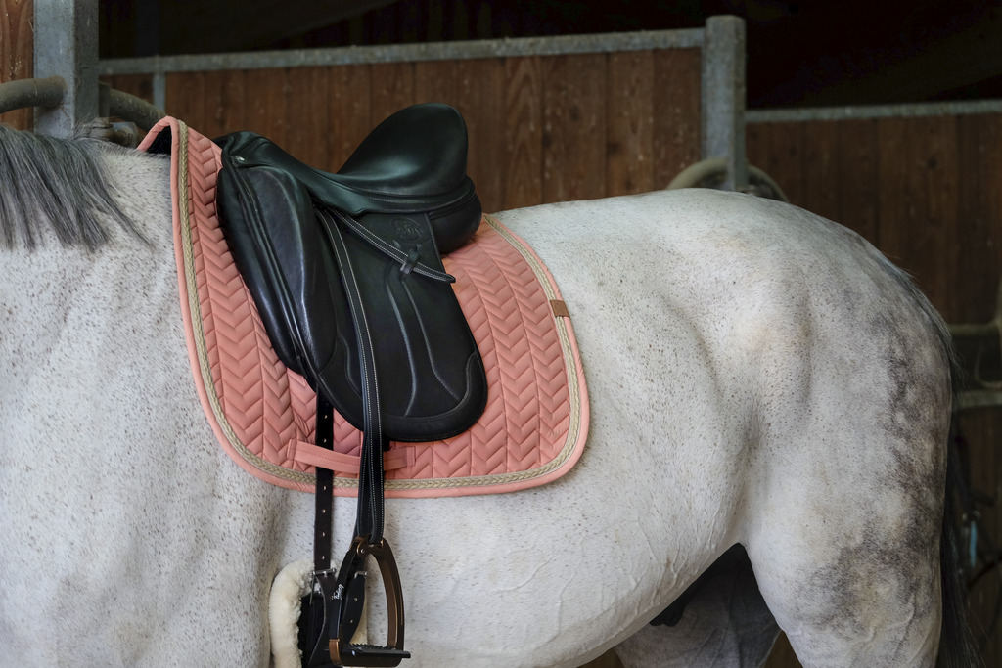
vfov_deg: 13.0
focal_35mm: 105
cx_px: 501
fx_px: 2923
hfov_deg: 19.5
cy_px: 334
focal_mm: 70
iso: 800
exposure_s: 1/500
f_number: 4
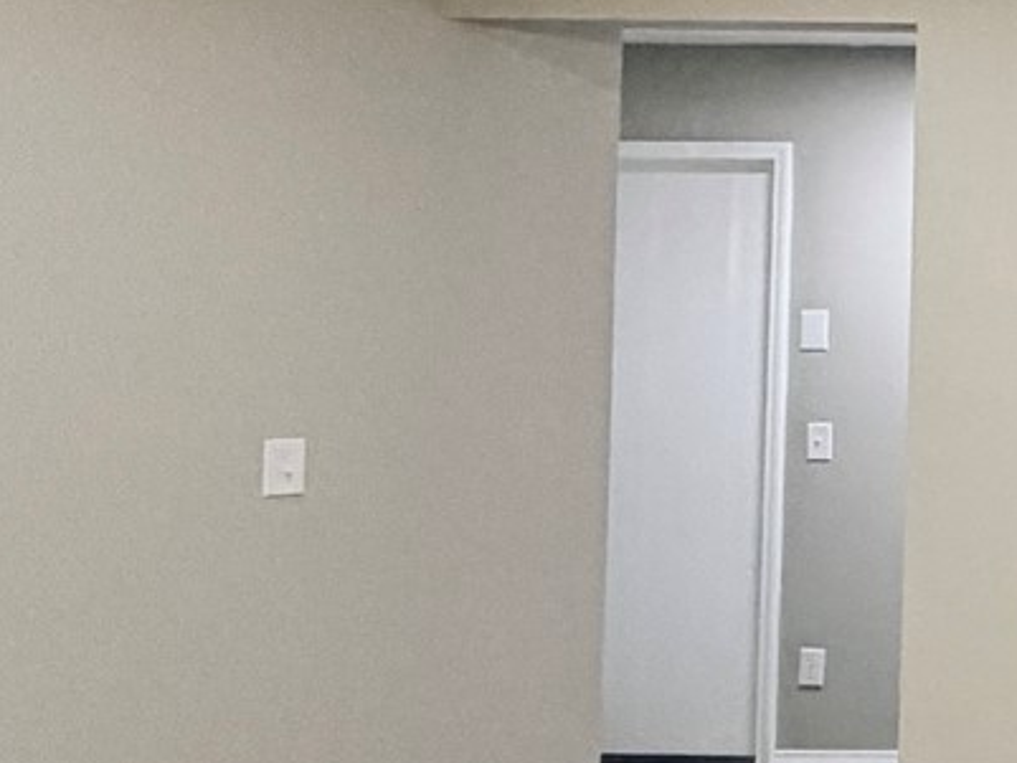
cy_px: 355
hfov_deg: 15.8
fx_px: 1969
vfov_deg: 21.9
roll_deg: -0.3
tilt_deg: +1.5
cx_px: 2369
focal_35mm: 67
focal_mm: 2.22
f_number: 2.2
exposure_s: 1/60
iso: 200
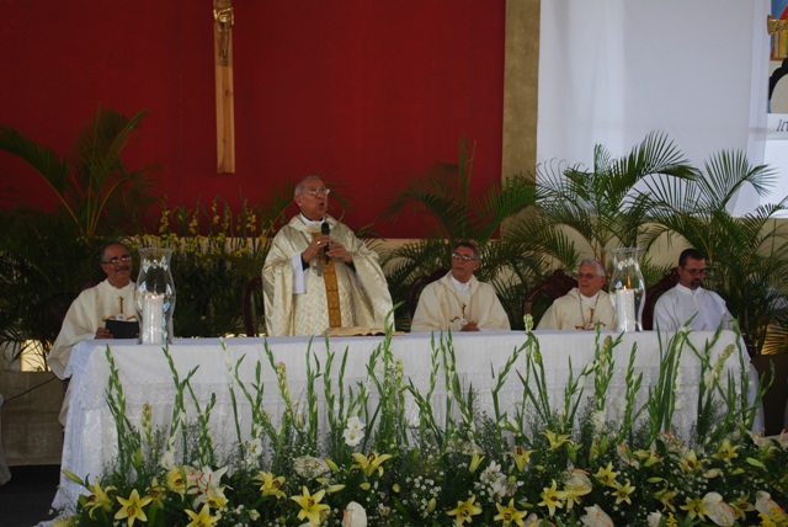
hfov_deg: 35.0
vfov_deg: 23.8
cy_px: 264
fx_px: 1249
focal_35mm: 57
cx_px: 394
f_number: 5.3
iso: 100
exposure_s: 1/60
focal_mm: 38
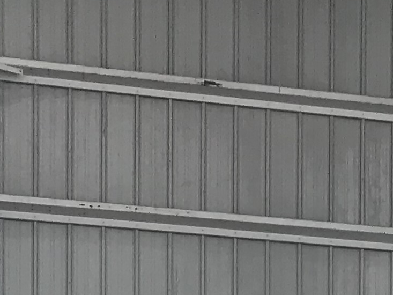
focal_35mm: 154
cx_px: 570
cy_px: 769
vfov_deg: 8.6
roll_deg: -0.2
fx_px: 1749
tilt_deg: -0.5
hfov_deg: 12.3
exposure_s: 1/297
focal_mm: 3.99
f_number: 1.8
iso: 20
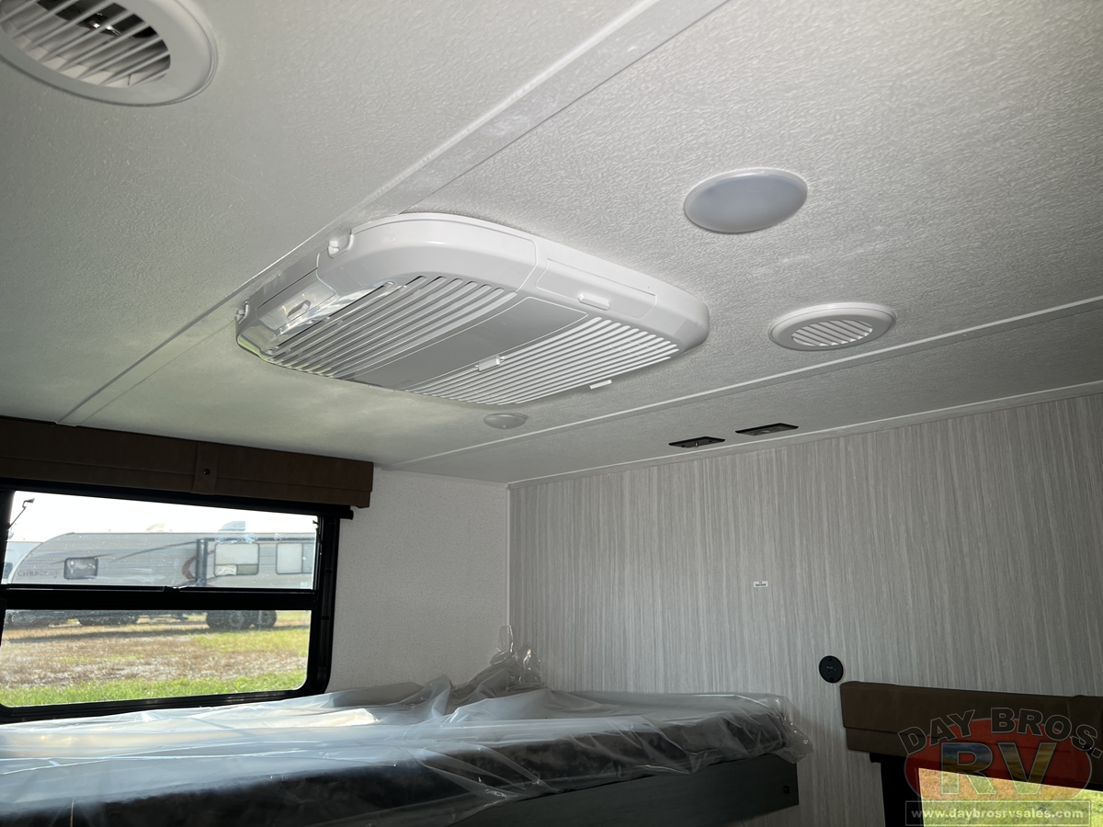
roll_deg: +1.6
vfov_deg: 53.1
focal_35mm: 26
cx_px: 552
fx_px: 828
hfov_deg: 67.3
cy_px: 414
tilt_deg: +11.4
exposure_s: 1/123
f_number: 1.5
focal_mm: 5.7
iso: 32
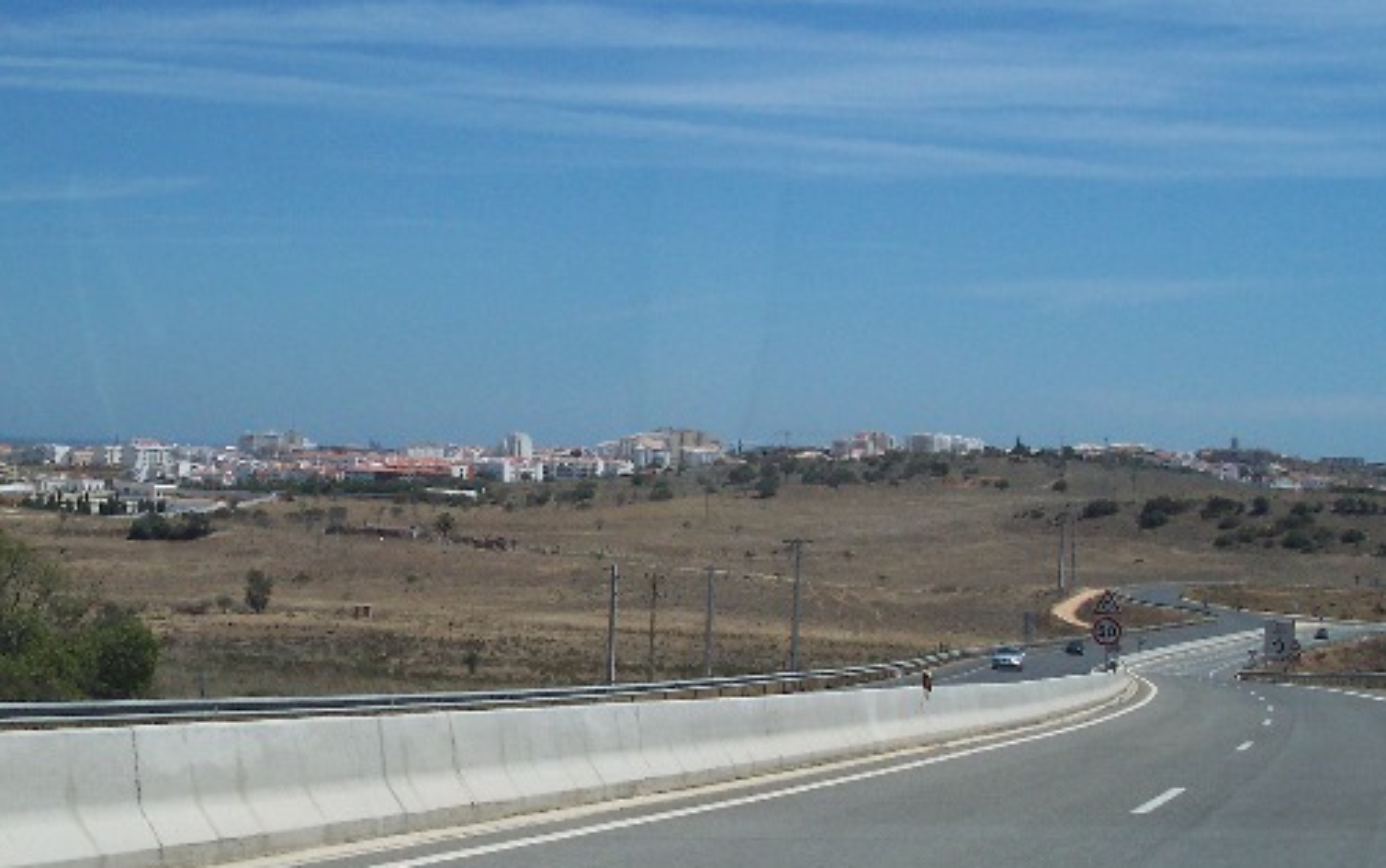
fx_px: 2419
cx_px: 364
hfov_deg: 31.5
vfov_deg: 20.3
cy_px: 441
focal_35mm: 64
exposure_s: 1/1000
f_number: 4.8
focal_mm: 8
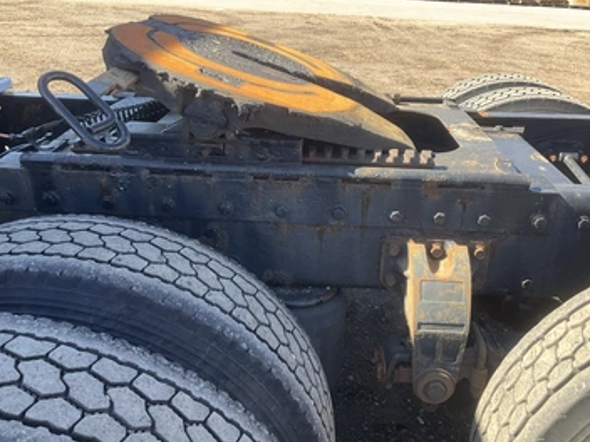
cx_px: 323
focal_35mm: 33
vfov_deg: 42.9
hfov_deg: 55.3
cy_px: 214
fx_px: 562
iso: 25
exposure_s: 1/249
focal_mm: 3
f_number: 1.8
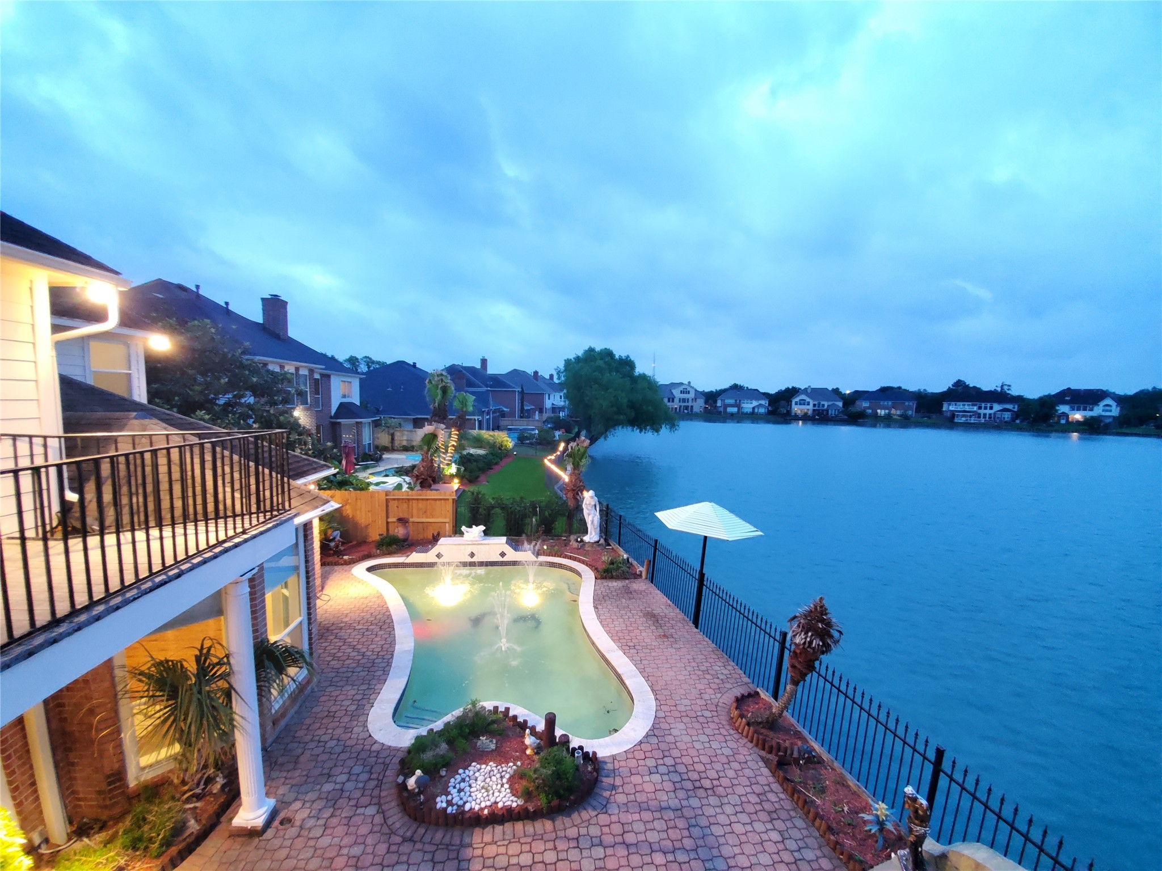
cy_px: 436
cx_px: 581
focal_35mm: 13
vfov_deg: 89.9
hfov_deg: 106.2
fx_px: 436
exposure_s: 1/17
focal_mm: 1.8
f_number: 2.2
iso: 1000
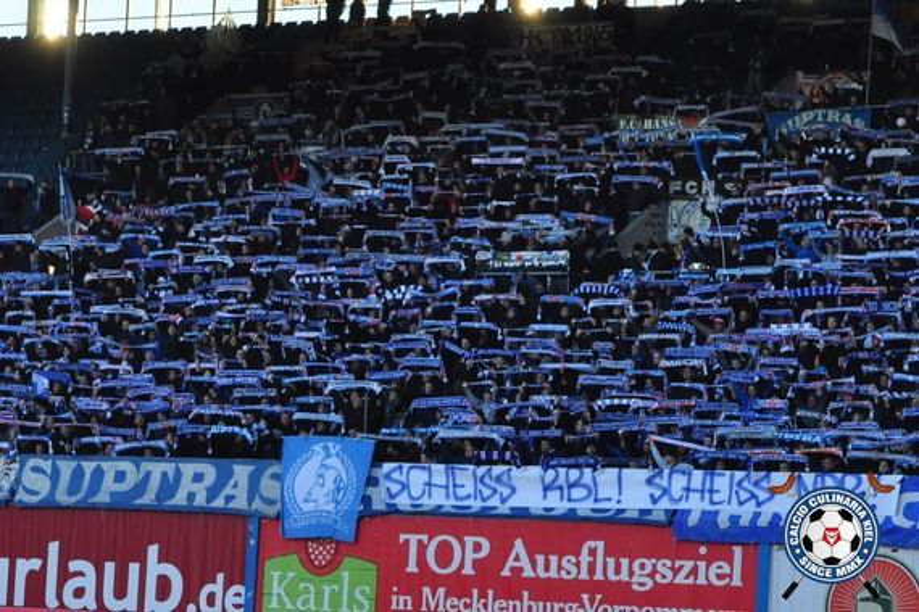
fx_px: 2106
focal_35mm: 82
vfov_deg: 16.6
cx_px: 460
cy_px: 306
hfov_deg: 24.6
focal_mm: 55
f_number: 8
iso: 800
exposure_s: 1/250
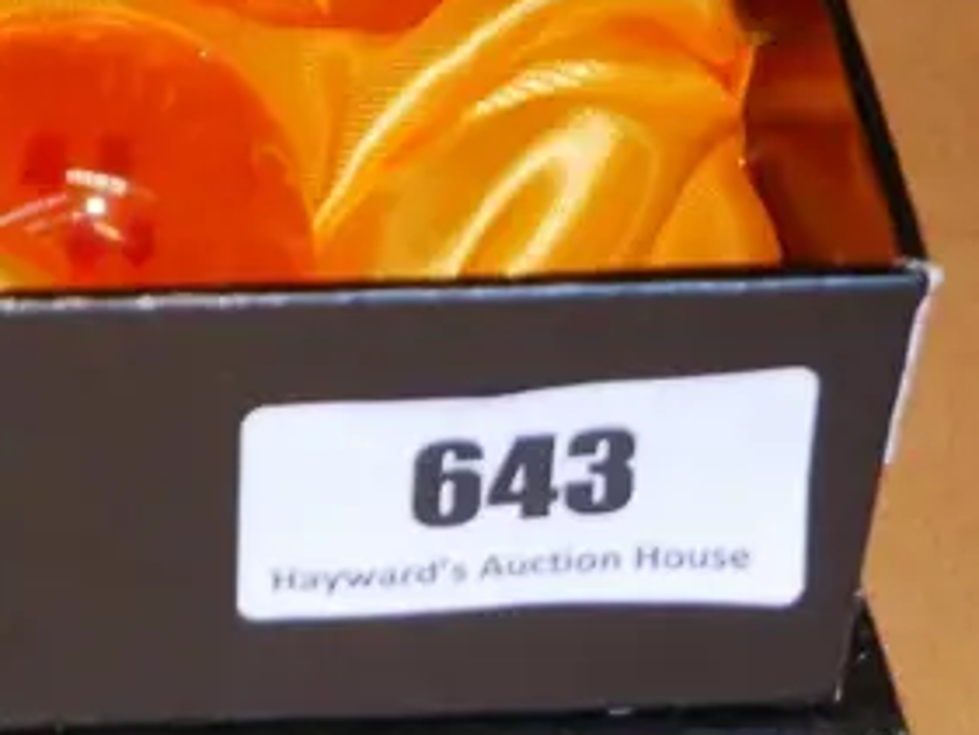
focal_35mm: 182
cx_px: -254
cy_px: -275
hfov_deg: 10.6
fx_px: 5149
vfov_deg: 8.0
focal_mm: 25
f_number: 4.5
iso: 1600
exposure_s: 1/60
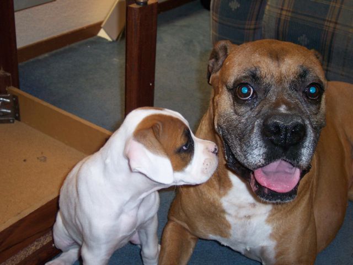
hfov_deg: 37.5
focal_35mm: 51
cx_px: 176
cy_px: 132
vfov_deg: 28.6
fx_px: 520
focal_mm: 10.7
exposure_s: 1/30
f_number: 3.4
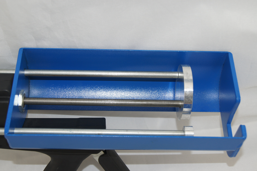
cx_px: 128
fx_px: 374
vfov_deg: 25.7
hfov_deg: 37.9
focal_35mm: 52
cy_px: 86
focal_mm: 35
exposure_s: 1/160
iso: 200
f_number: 6.3
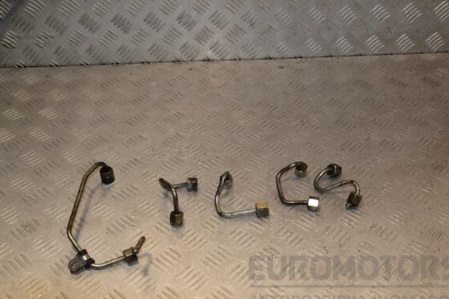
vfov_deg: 31.9
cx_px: 234
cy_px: 160
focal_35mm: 42
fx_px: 524
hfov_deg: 46.4
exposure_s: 1/200
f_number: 8
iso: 800
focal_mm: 26
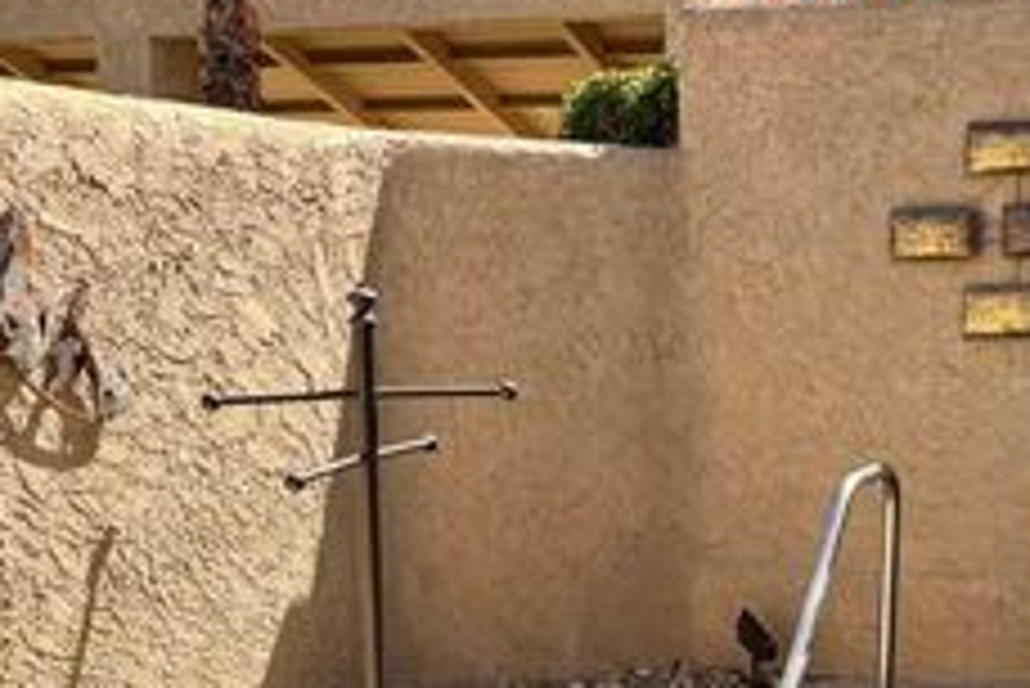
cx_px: 823
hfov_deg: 33.0
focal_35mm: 59
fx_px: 1689
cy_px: 488
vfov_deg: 22.9
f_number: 1.6
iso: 50
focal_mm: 5.96
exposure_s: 1/1751
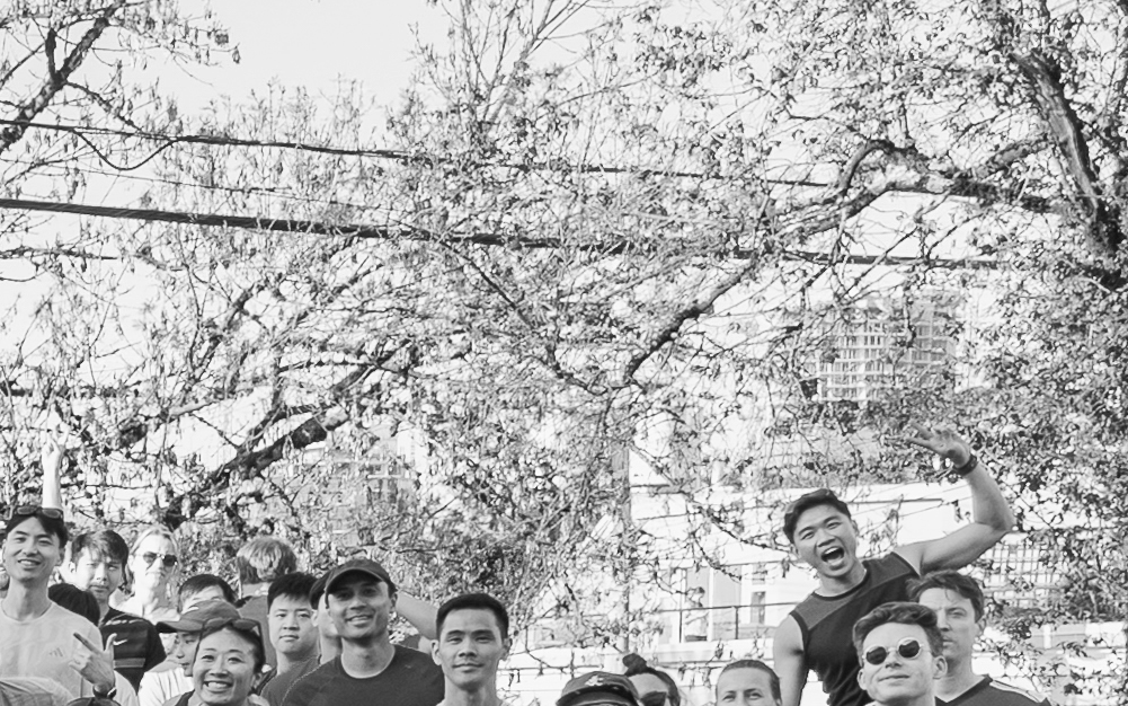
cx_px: -893
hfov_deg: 16.9
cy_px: 1054
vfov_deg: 12.2
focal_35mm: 102
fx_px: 3136
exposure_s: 1/160
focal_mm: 24
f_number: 6.3
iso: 400
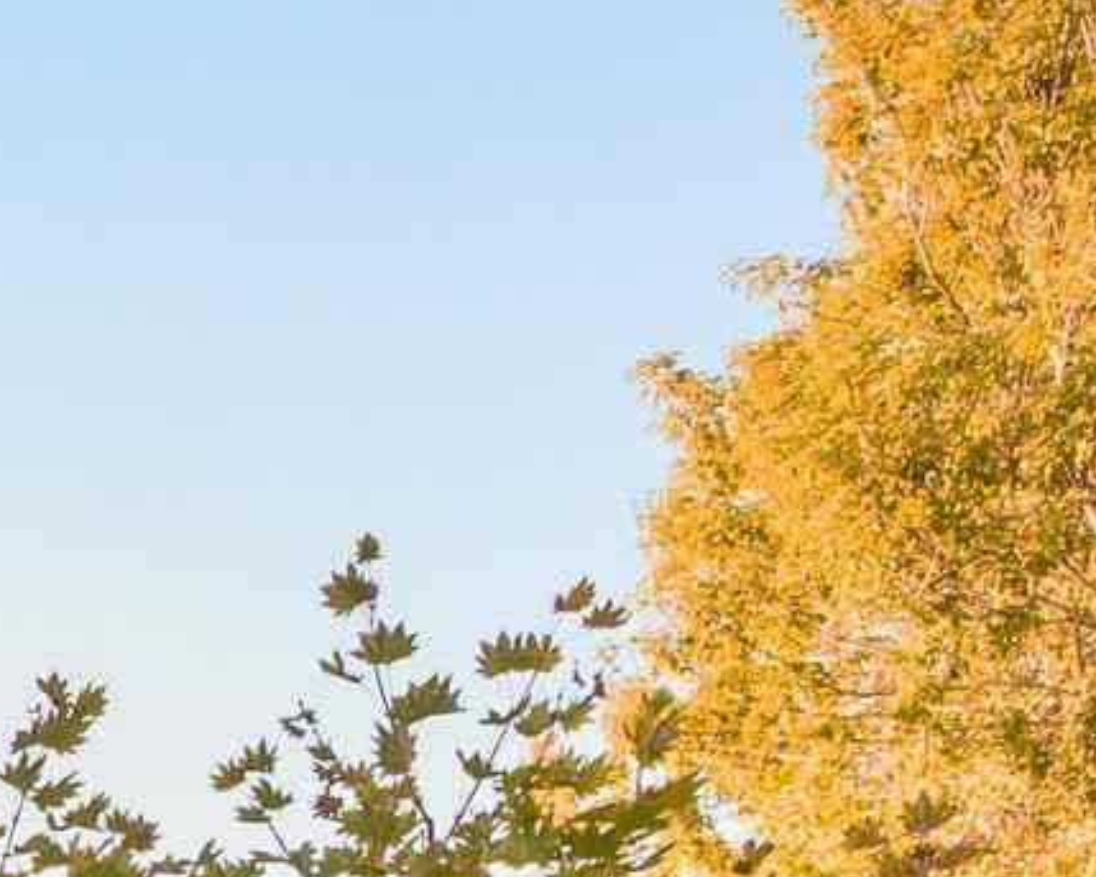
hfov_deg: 14.2
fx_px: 3048
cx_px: -1510
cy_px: 1791
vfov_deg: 13.7
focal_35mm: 94
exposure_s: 1/50
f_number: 10
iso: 250
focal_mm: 14
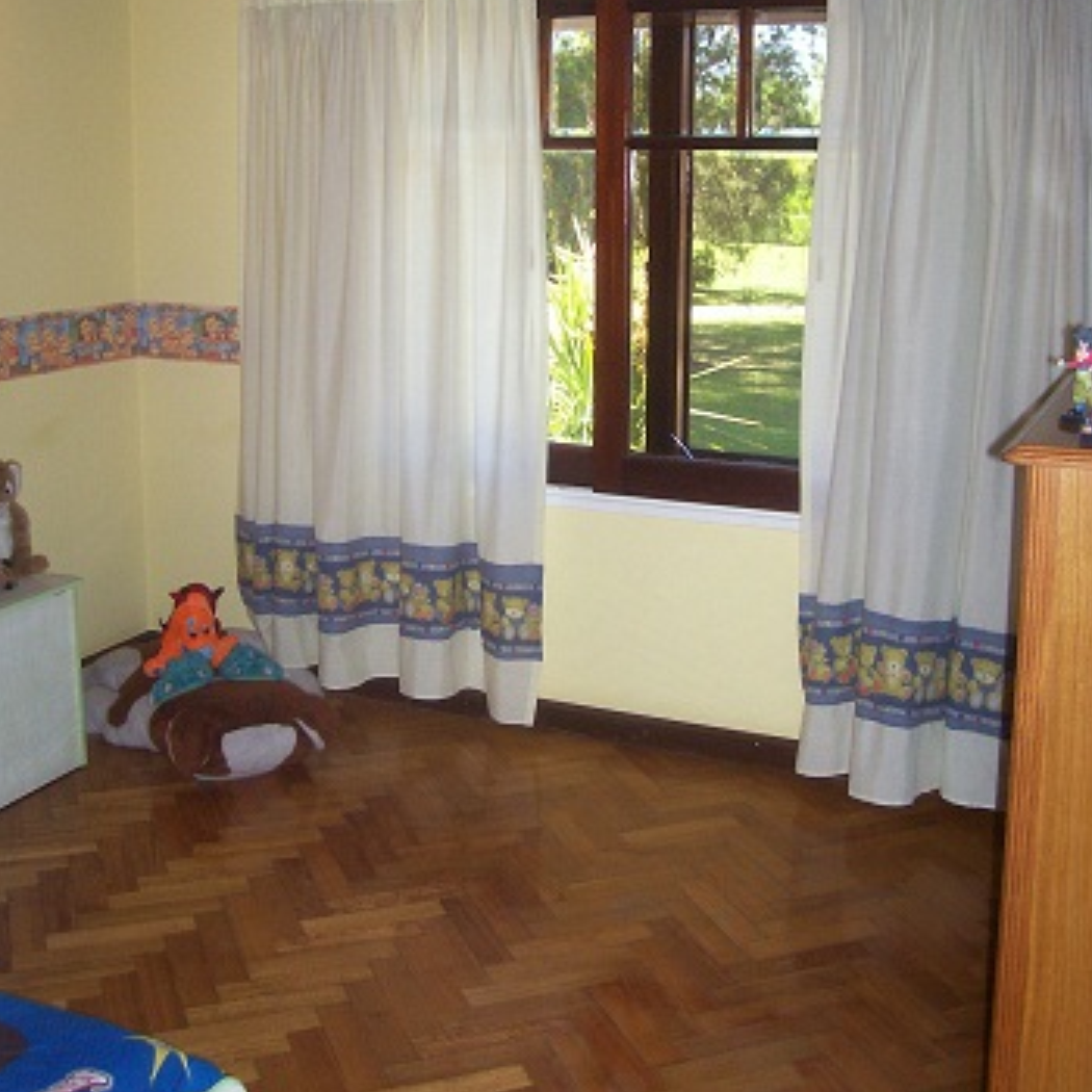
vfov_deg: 38.1
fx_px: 1570
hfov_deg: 38.3
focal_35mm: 44
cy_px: 399
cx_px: 543
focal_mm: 5.6
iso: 140
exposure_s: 1/112
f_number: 2.7
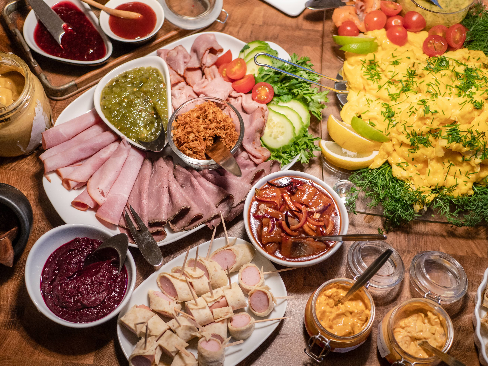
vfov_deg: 29.1
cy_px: 183
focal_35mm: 50
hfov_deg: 38.2
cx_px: 244
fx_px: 705
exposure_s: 1/60
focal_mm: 25
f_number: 2
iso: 500
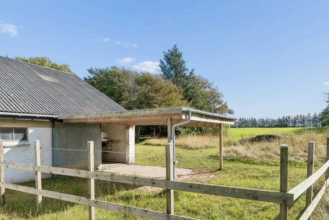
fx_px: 228
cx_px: 165
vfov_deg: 50.8
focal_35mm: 25
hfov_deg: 71.5
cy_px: 137
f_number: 22
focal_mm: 18
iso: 2000
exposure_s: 1/500
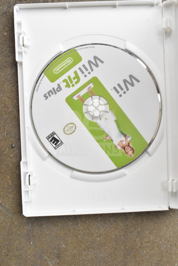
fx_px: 267
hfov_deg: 36.9
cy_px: 133
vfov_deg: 53.1
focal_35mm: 36
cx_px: 89
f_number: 7.1
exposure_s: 1/200
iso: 1600
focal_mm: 24
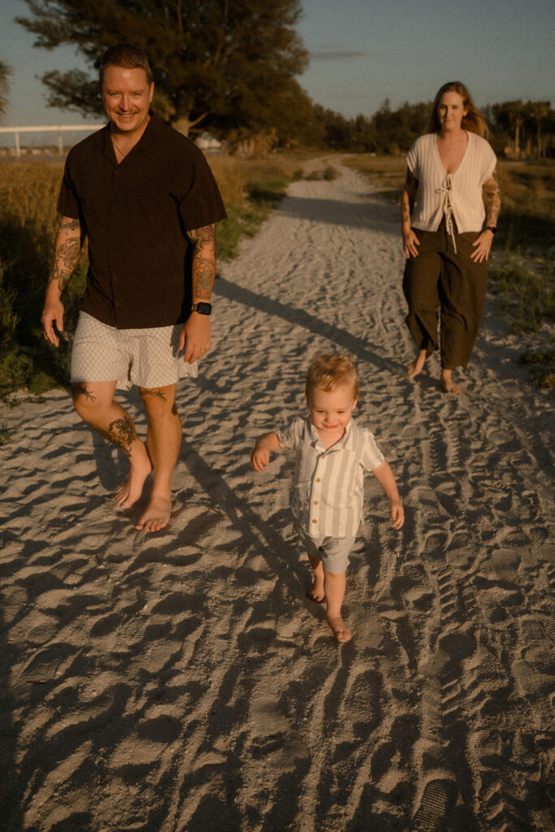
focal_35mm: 35
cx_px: 278
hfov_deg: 37.9
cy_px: 416
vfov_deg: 54.4
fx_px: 809
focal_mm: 35
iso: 64
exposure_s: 1/1000
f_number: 3.2
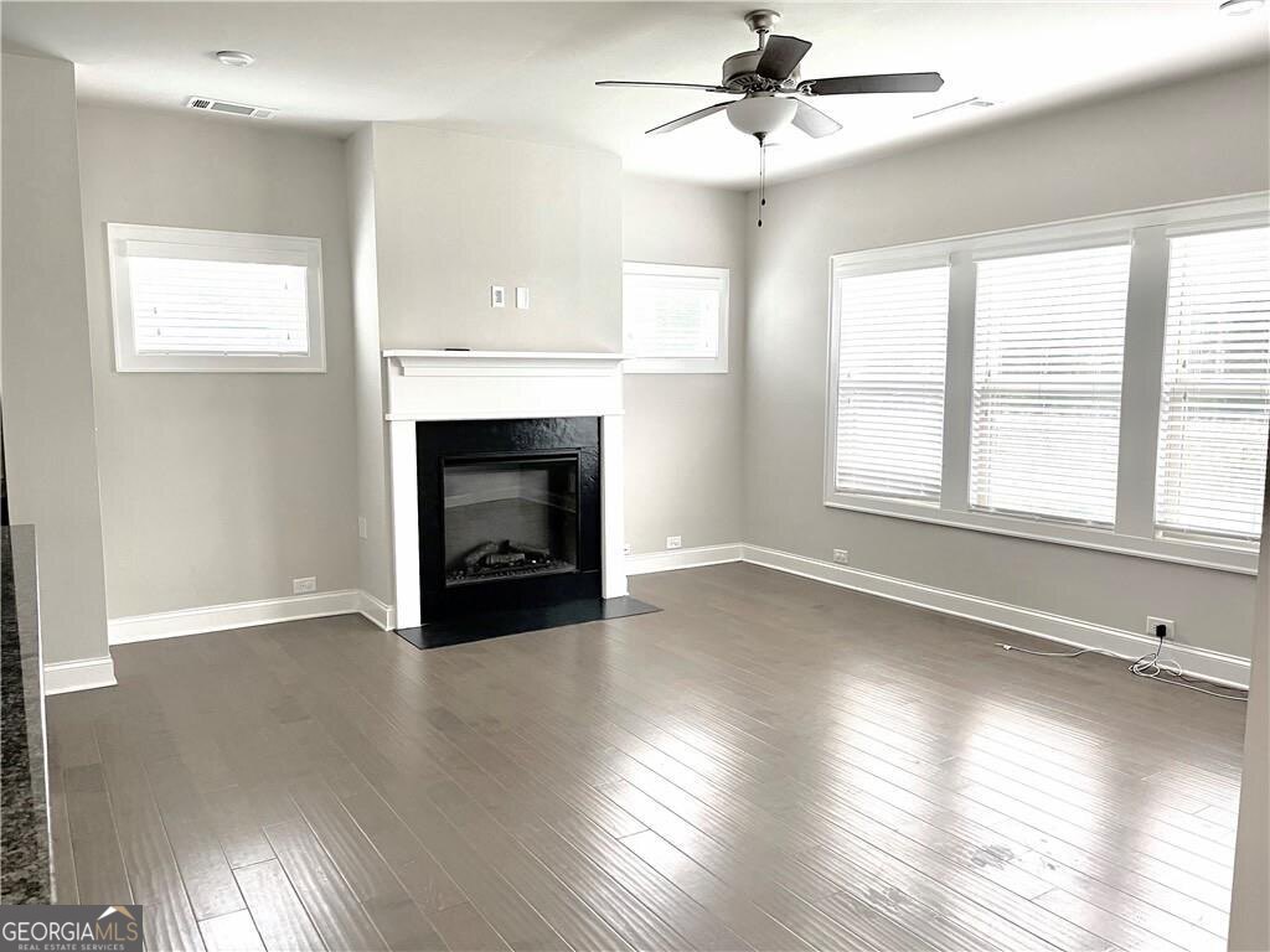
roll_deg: +0.1
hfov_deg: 67.3
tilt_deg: -6.7
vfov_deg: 53.1
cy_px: 476
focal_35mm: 26
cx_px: 635
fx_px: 954
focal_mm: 5.1
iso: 125
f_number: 1.6
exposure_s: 1/72
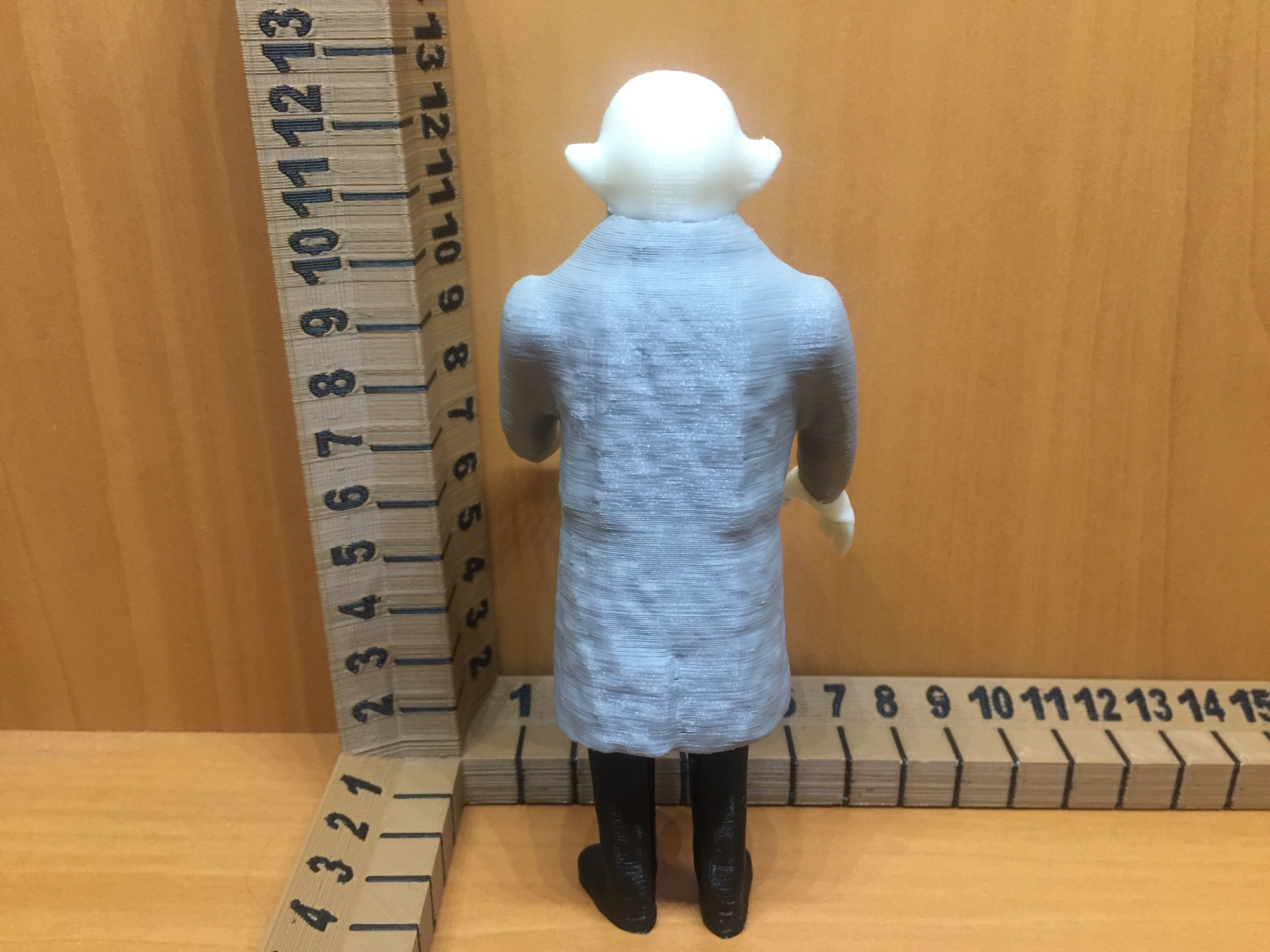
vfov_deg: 48.2
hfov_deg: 61.7
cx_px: 635
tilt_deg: -24.0
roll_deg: -0.9
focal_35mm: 29
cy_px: 476
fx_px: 1064
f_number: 2.2
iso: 125
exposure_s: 1/15
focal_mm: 4.15
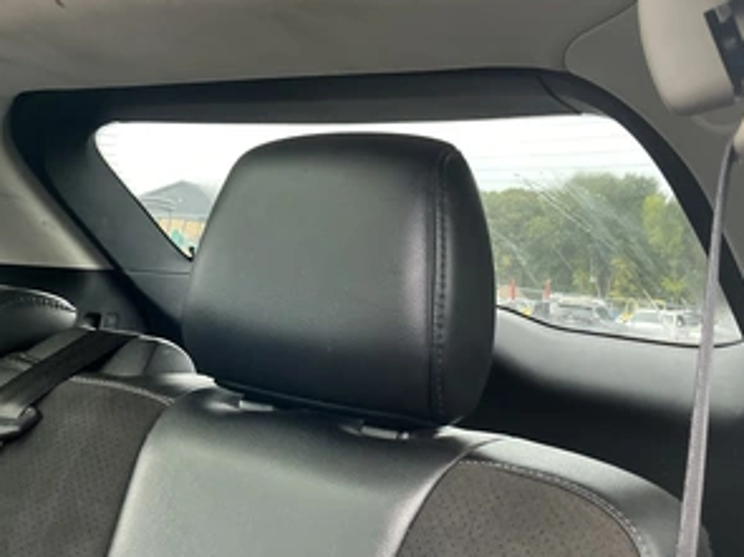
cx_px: 378
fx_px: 816
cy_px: 242
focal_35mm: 38
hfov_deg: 49.0
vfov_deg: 37.6
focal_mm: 3
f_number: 1.8
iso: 100
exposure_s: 1/60
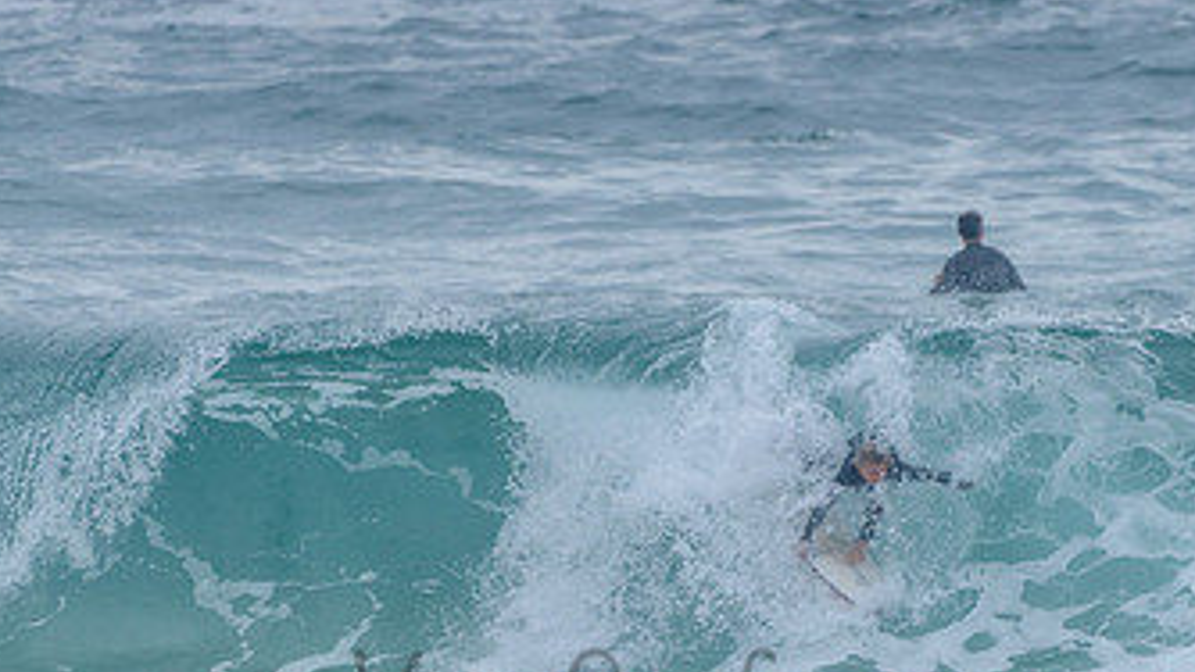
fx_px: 35368
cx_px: 726
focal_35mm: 1116
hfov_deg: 1.9
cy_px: 520
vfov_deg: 1.1
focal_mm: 500
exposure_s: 1/1250
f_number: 5.6
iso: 640
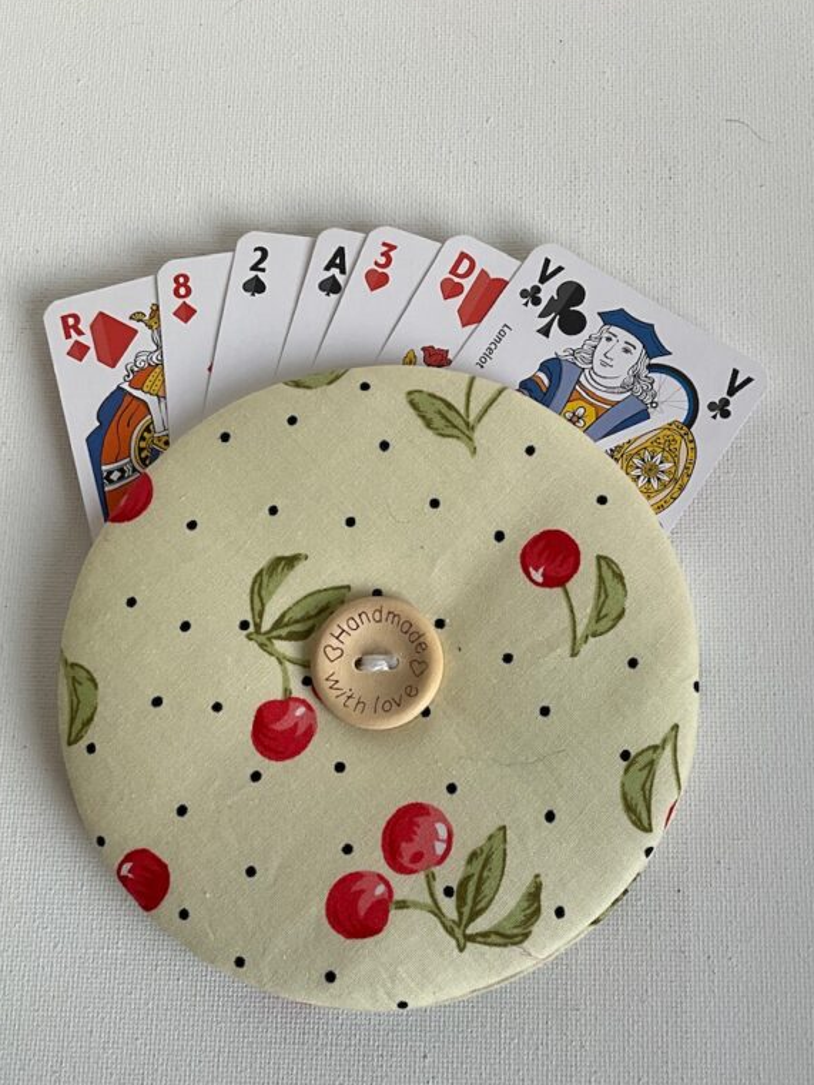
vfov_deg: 47.7
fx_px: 1222
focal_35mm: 39
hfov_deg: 36.8
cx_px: 465
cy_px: 619
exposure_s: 1/122
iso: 32
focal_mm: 3
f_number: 1.8
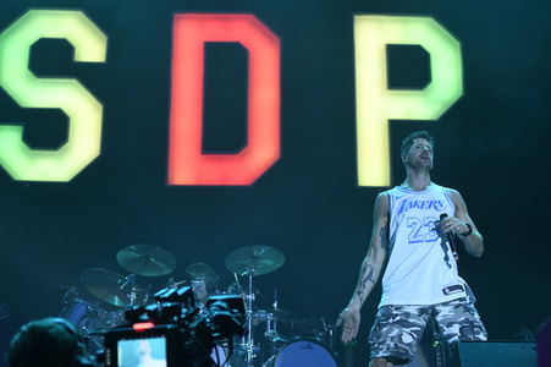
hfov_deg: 28.9
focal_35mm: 70
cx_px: 276
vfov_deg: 19.4
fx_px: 1071
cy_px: 184
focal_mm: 70
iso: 1600
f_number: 4
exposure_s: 1/500
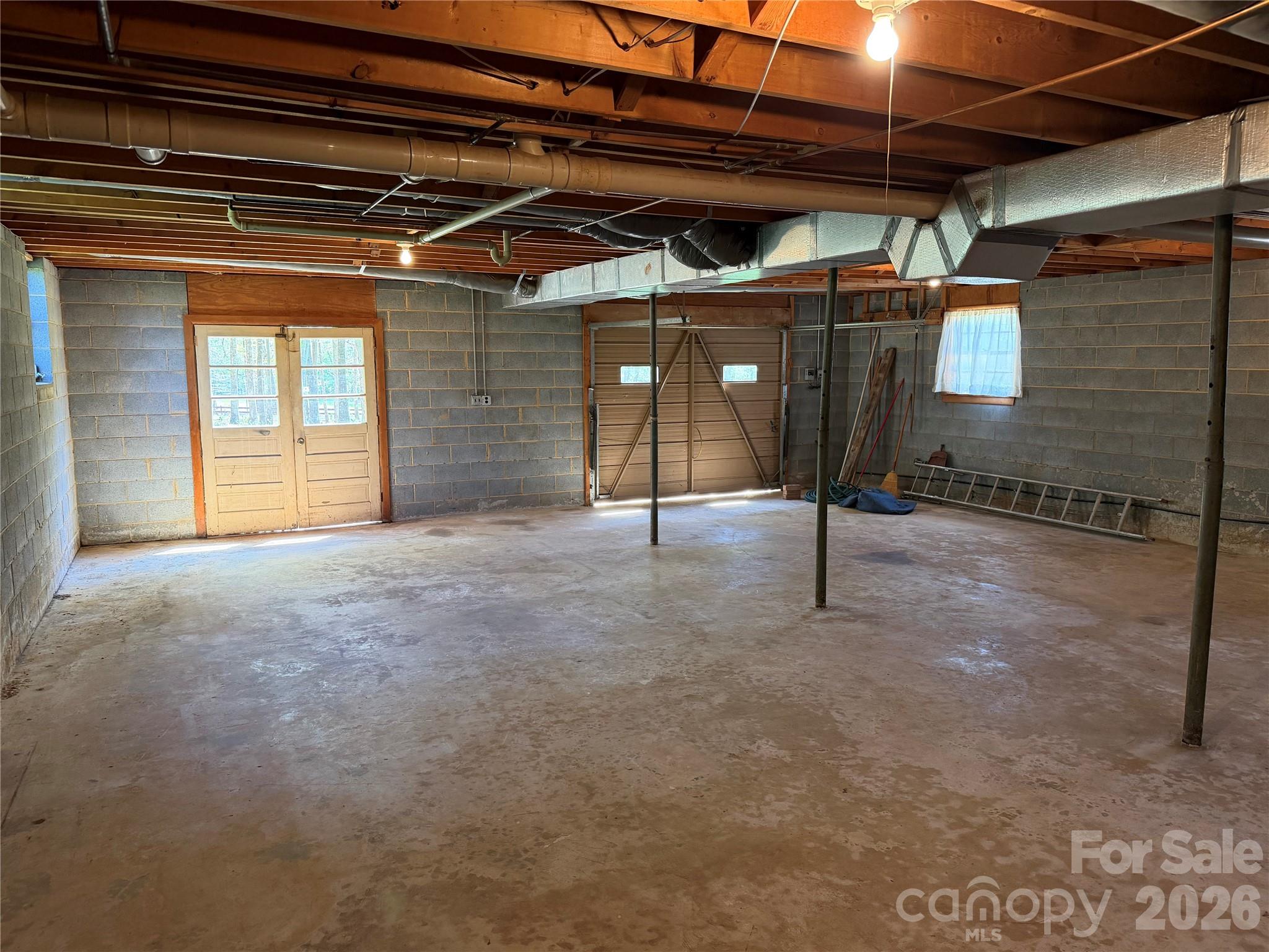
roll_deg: +1.1
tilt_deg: -6.2
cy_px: 476
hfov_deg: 71.6
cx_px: 634
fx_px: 880
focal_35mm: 24
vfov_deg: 56.8
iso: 250
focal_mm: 6.76
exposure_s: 1/60
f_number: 1.78
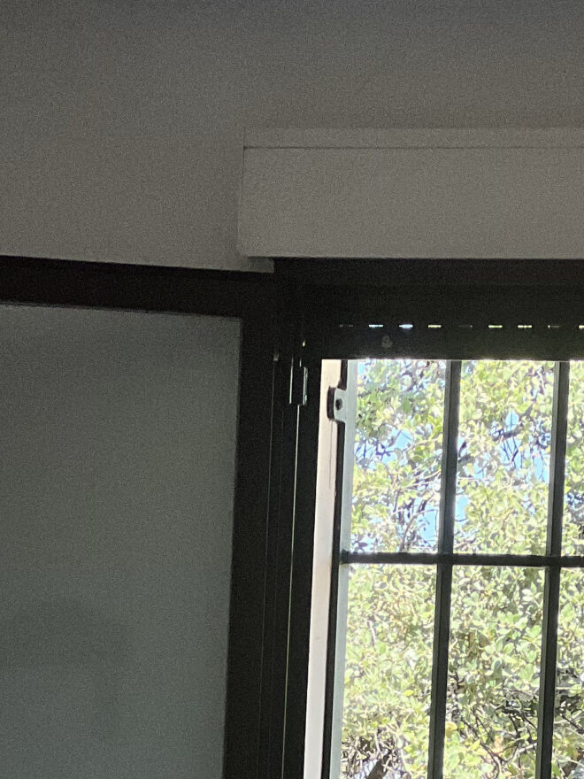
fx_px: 5039
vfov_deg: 8.7
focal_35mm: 224
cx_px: 396
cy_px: 1125
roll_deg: -2.3
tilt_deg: -2.3
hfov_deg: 6.6
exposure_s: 1/156
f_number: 2.8
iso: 32
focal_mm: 9
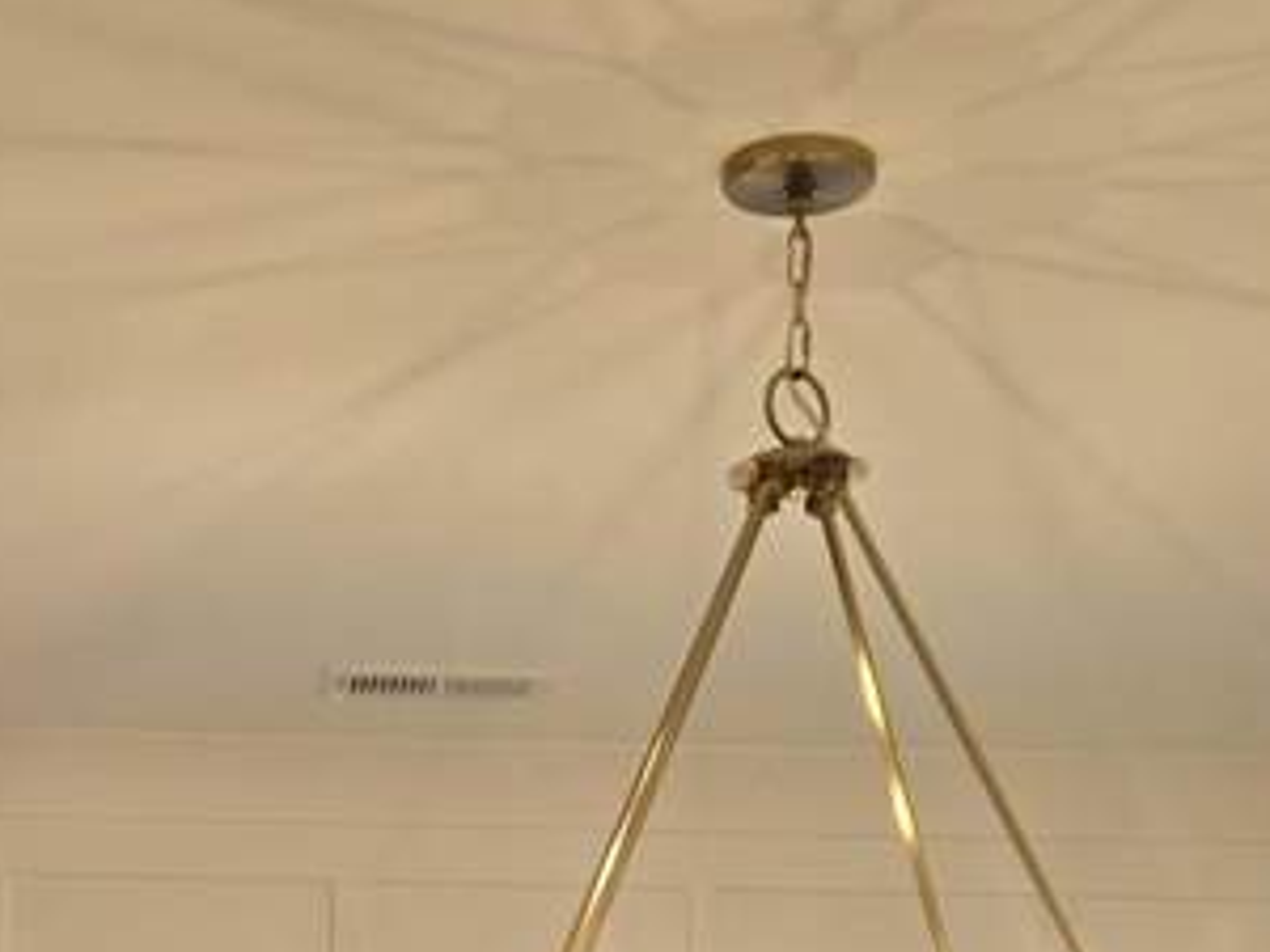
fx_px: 3595
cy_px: 1608
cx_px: 309
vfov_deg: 13.8
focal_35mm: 98
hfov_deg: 19.9
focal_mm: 5.4
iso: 80
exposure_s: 1/120
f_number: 1.8
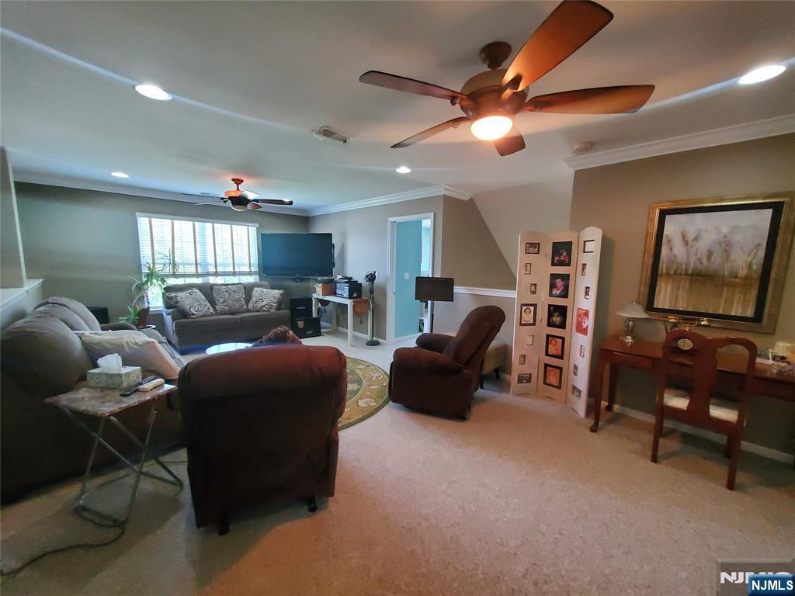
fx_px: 299
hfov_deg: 106.2
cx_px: 398
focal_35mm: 13
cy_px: 298
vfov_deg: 89.9
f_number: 2.2
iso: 500
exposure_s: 1/40
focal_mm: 1.8
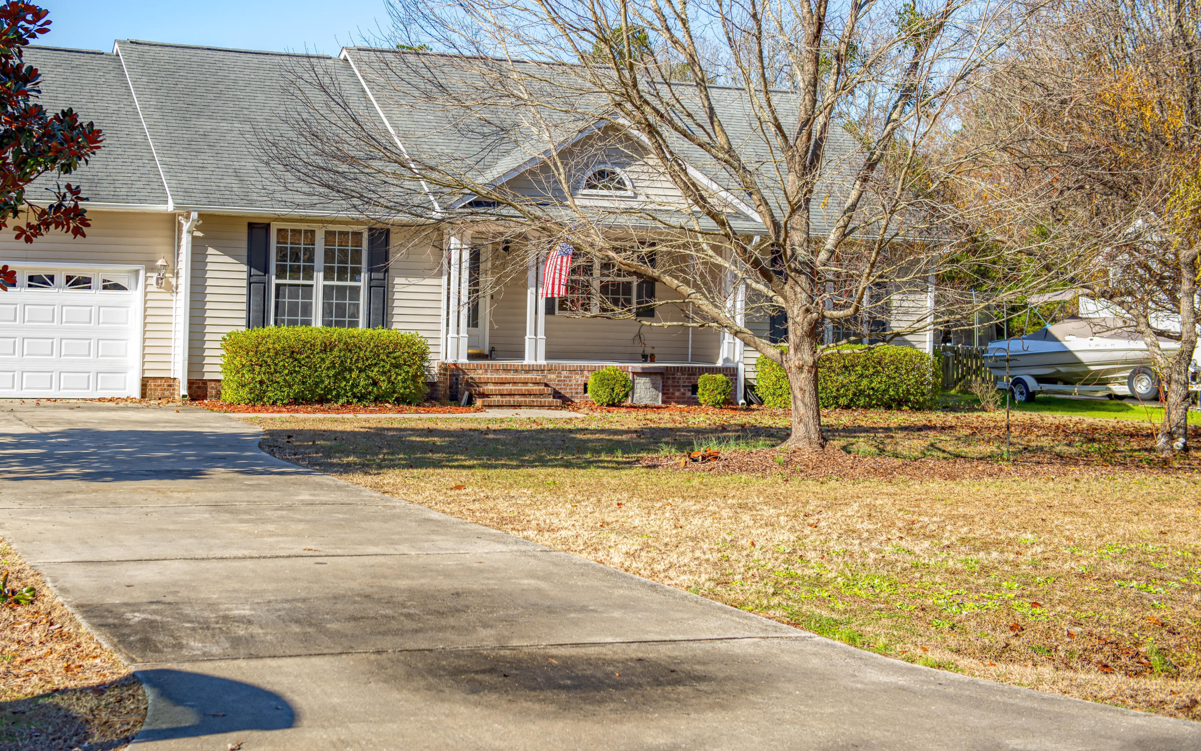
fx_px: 1866
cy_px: 279
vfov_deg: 22.7
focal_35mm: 57
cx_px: 456
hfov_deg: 35.5
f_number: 4
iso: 100
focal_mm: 44
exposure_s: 1/640
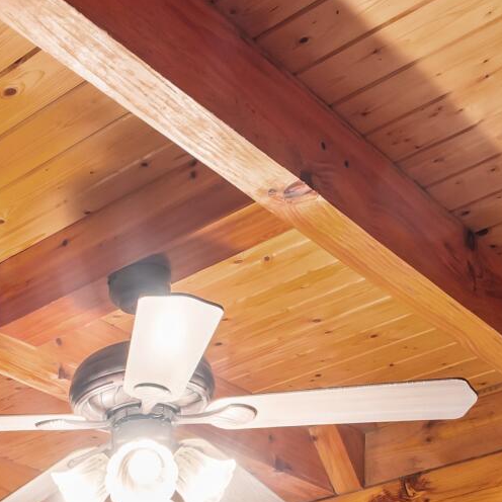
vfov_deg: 18.6
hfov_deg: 22.7
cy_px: 905
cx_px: -44
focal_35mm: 72
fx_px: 1181
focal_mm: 14
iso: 320
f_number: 8
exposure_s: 1
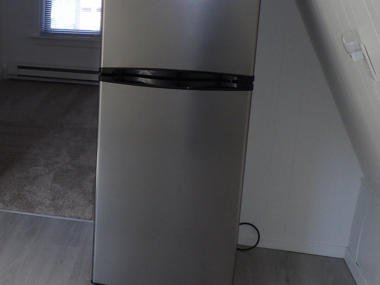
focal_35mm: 53
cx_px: -14
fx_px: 582
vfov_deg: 27.3
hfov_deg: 32.7
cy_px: 87
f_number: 3.2
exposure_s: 1/60
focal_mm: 4.3
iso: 166
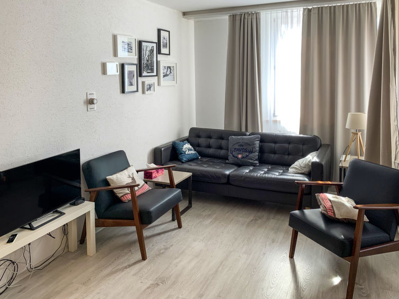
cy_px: 150
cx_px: 200
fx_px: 300
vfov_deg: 53.1
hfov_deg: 67.3
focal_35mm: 26
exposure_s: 1/100
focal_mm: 4.25
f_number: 1.8
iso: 64
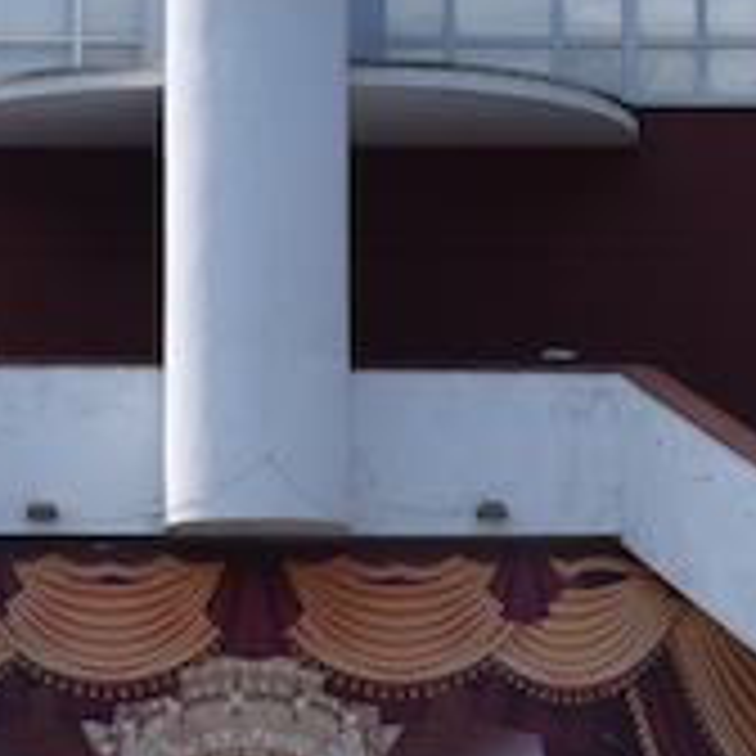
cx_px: 207
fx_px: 4126
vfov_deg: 10.4
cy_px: 146
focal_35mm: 167
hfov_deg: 10.5
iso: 200
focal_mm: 22
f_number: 9
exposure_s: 1/320
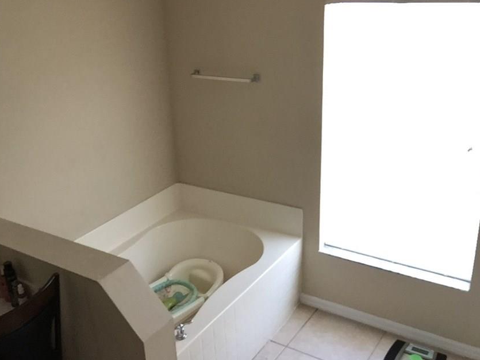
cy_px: 186
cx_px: 204
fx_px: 527
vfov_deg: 37.7
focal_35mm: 38
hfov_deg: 48.8
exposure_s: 1/30
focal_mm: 2.65
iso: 64
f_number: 2.2
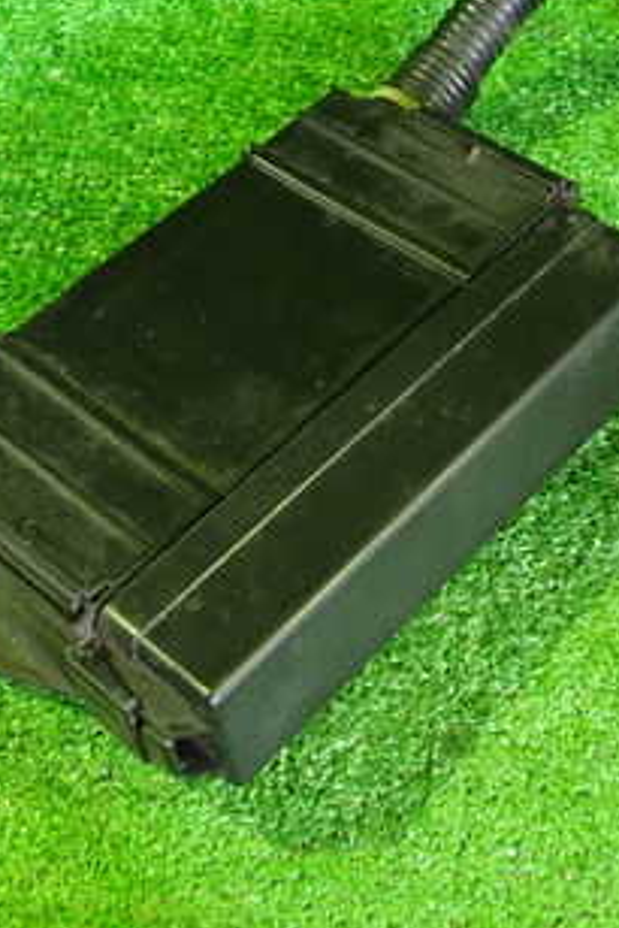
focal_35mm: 61
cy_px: 326
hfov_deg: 22.0
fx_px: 1571
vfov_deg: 32.7
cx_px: 483
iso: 800
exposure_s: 1/25
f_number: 2.3
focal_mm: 5.4
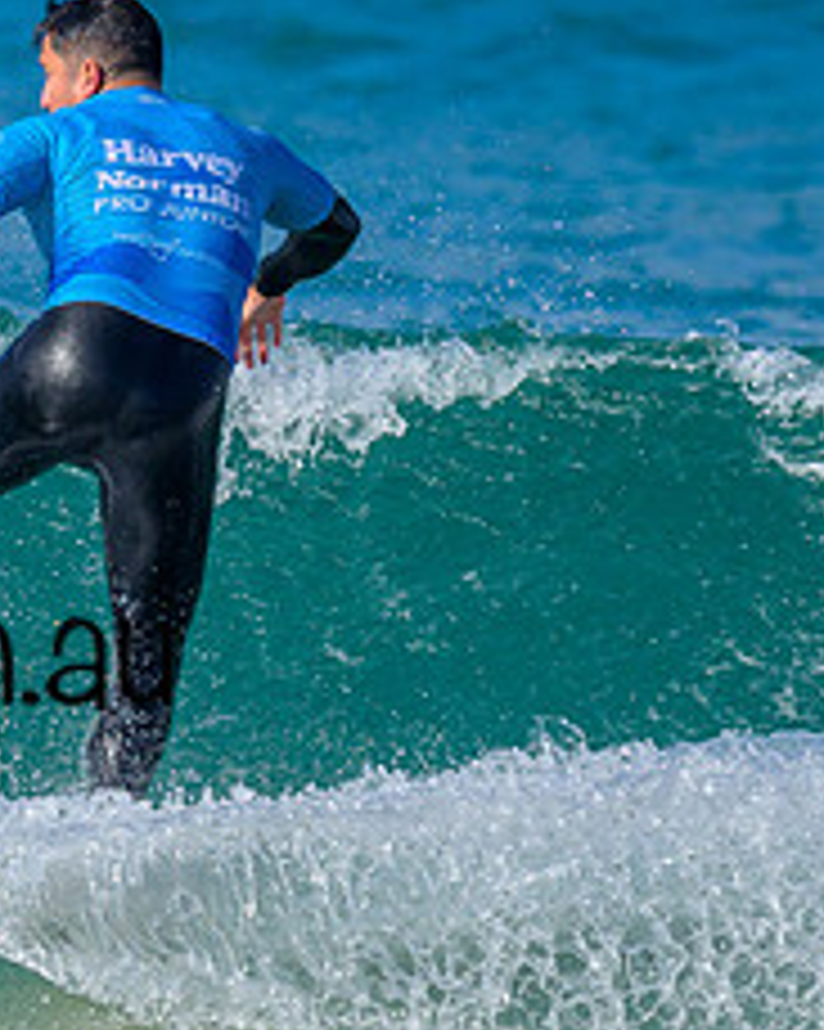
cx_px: -272
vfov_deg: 0.7
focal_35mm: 2616
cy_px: 538
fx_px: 79799
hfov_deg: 0.6
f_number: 6.3
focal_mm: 800
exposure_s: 1/2000
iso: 400
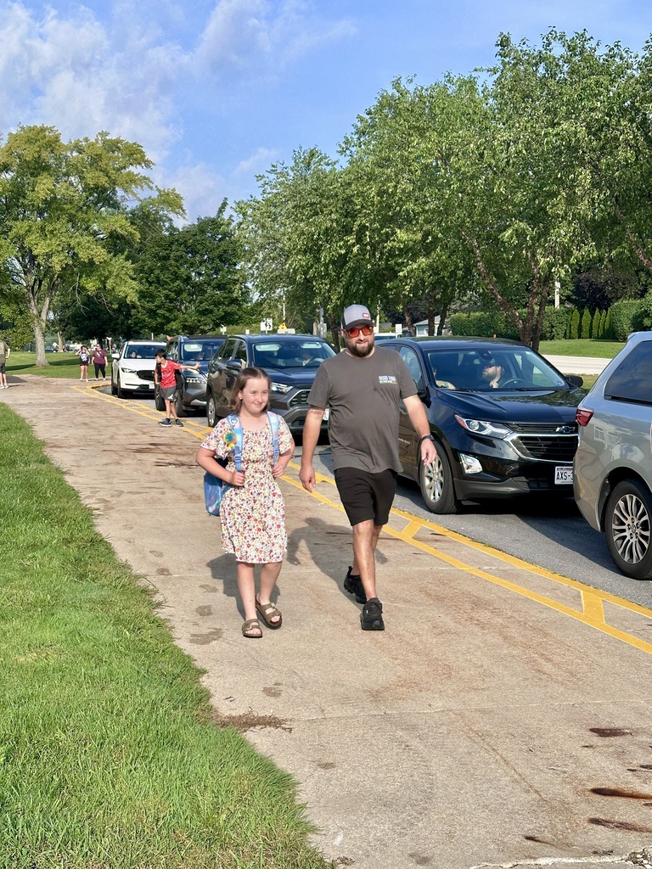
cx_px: 326
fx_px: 1205
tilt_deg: -2.3
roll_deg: +0.8
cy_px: 434
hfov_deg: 30.3
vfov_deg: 39.7
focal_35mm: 48
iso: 64
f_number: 1.78
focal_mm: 6.86
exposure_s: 1/3257
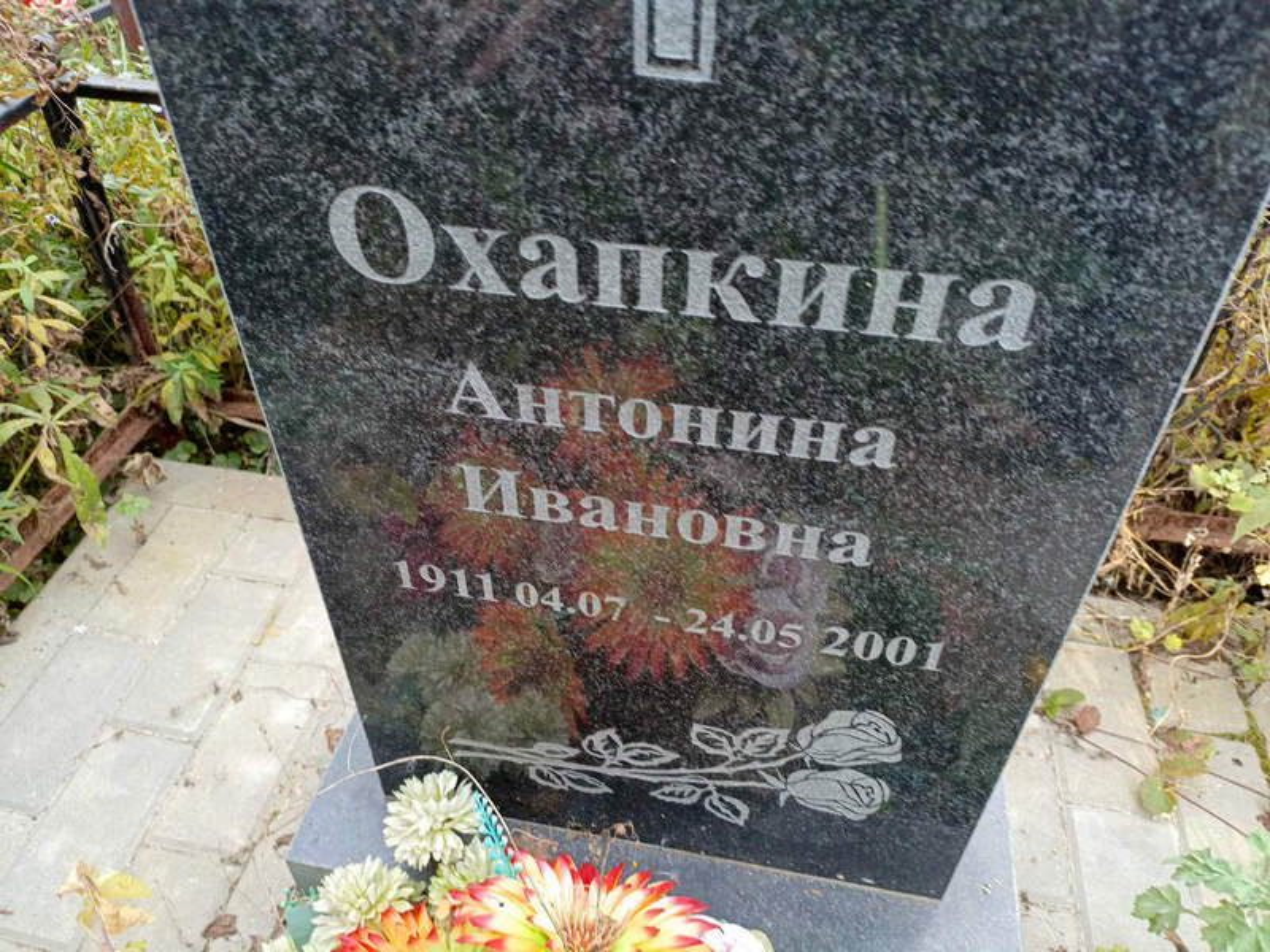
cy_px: 476
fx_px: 917
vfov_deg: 54.9
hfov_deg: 69.4
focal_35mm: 25
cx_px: 635
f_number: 1.69
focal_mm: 4.76
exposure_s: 1/100
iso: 257
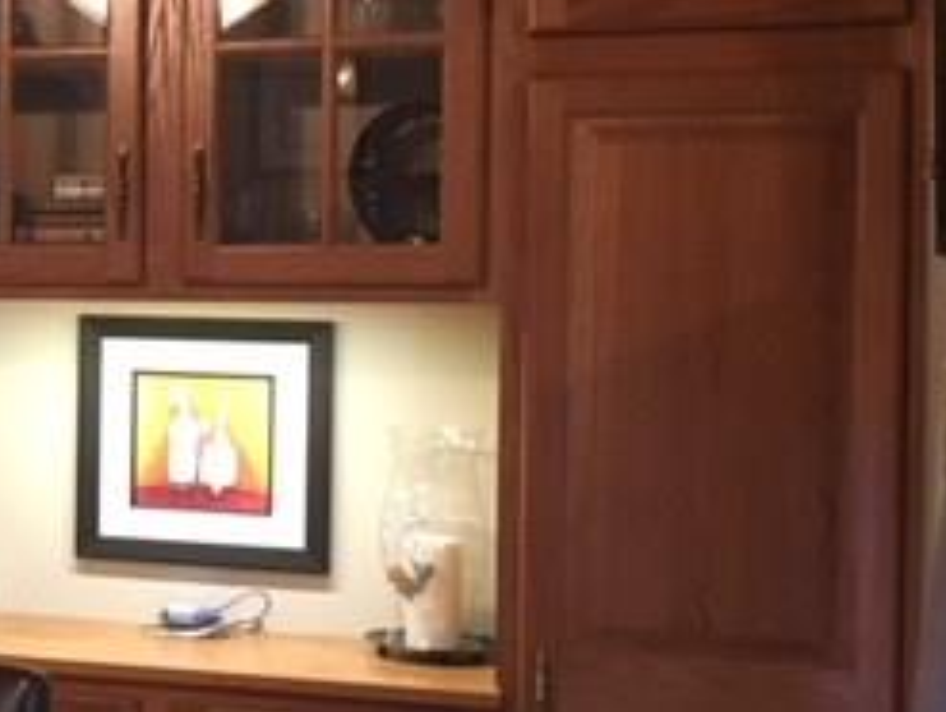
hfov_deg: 23.2
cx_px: -260
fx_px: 2053
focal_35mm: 75
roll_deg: +0.0
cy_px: 302
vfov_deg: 19.7
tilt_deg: -1.2
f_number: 2.2
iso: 200
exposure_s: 1/20
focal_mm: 4.15
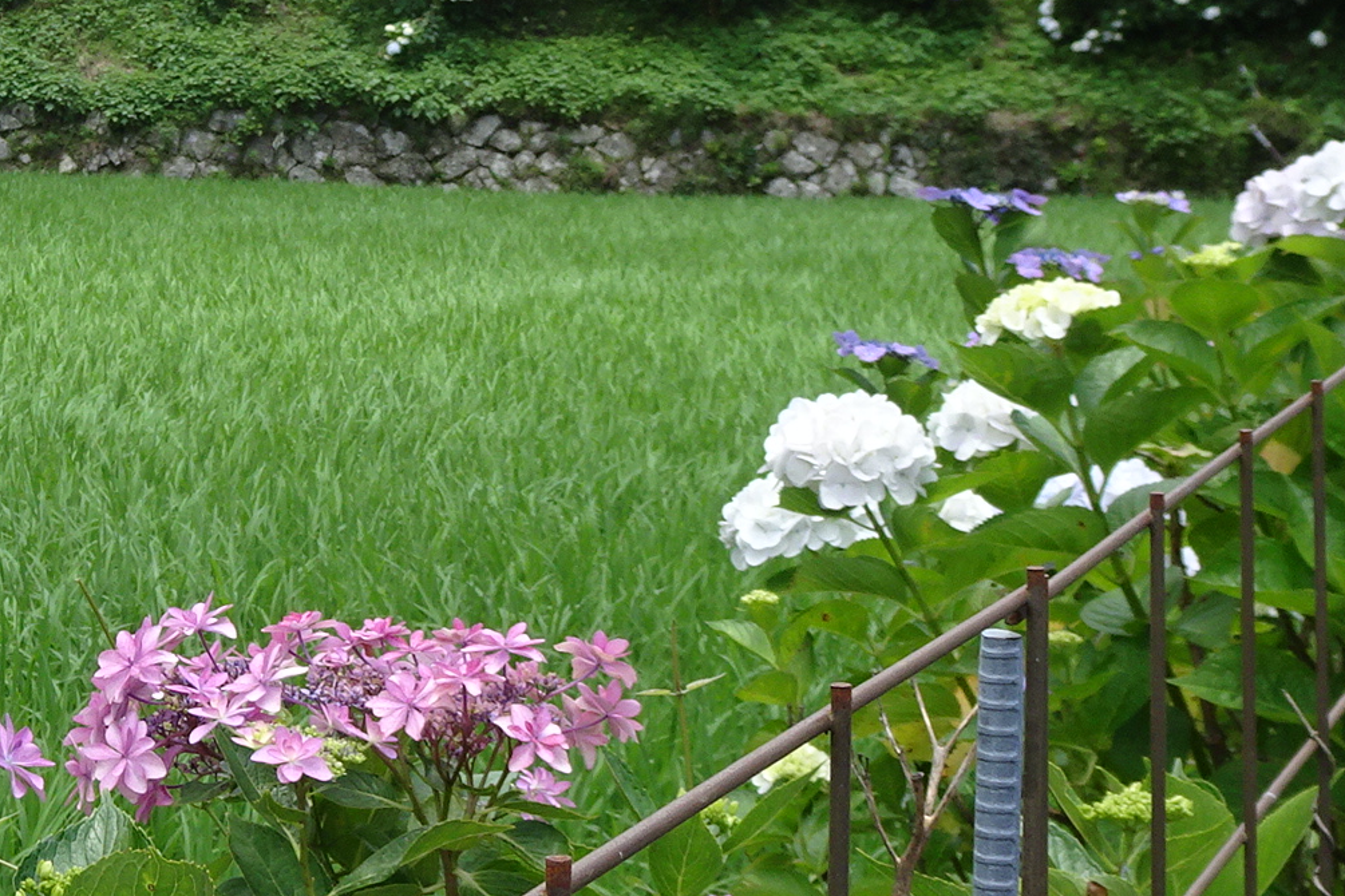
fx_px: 4109
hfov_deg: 18.3
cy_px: 425
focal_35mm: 110
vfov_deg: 12.5
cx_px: 145
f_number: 4
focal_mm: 7.05
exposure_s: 1/250
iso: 80
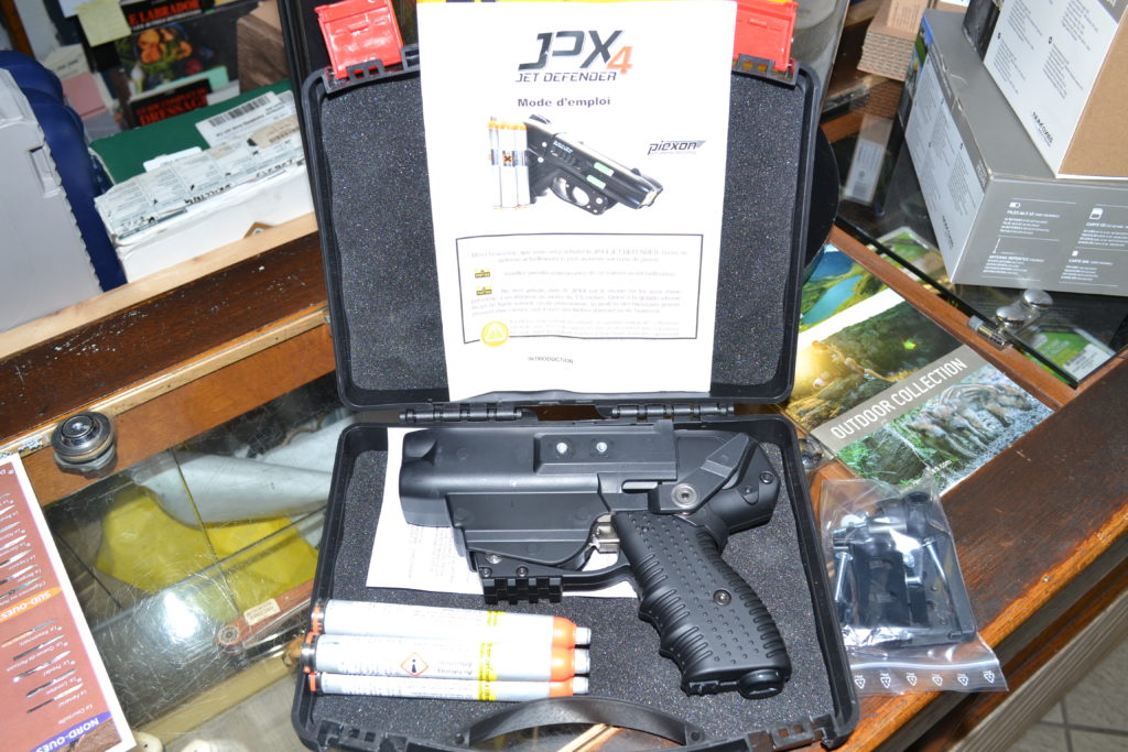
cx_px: 564
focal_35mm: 30
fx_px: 940
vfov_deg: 43.6
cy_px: 376
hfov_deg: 61.9
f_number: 6.3
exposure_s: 1/60
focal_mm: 20
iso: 100
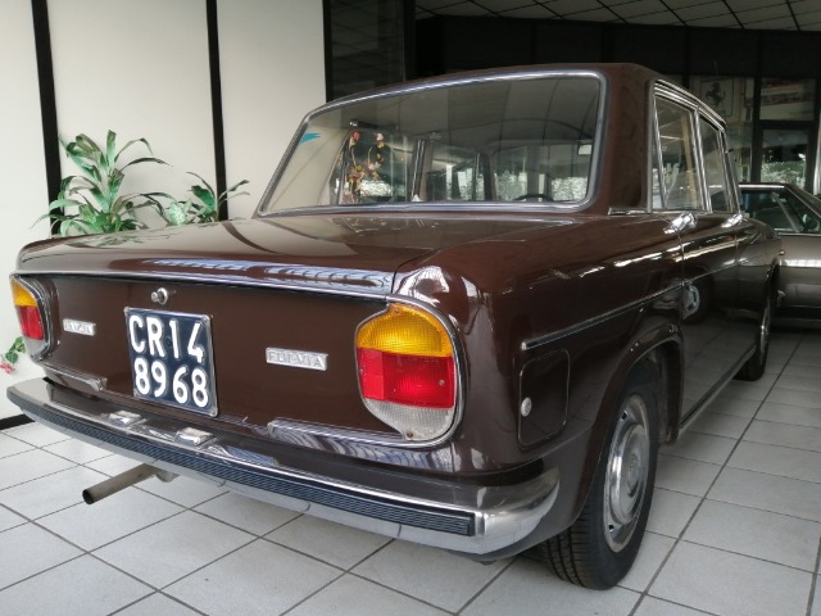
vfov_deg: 53.1
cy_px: 308
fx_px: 617
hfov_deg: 67.3
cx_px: 410
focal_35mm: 26
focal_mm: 3.6
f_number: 1.8
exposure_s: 1/100
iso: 64
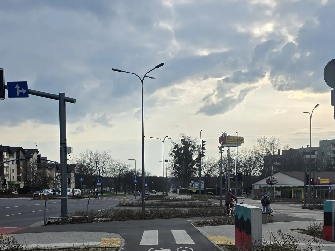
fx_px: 407
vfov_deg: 33.5
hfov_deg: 44.8
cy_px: 198
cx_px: 170
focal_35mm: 42
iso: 80
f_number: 1.7
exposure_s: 1/7944
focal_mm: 6.3
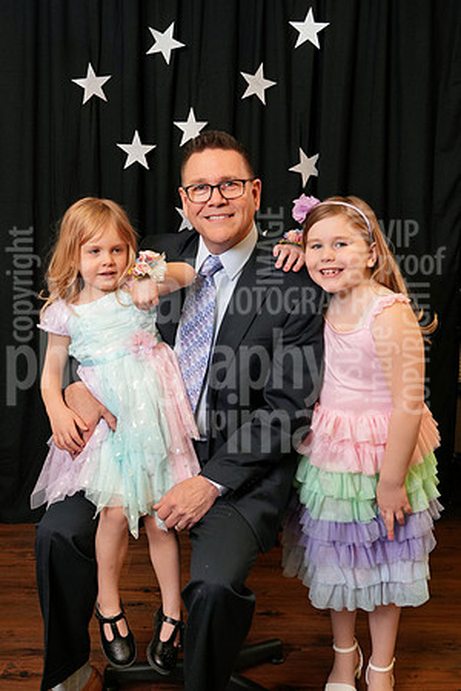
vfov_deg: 42.3
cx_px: 230
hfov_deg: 28.9
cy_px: 346
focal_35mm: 46
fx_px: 893
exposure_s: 1/80
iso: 800
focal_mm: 31
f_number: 8
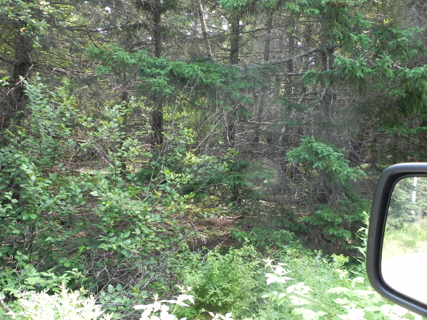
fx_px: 456
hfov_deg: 50.1
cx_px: 214
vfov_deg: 38.7
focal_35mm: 37
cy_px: 160
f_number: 3.2
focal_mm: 6.6
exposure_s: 1/88.6
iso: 160
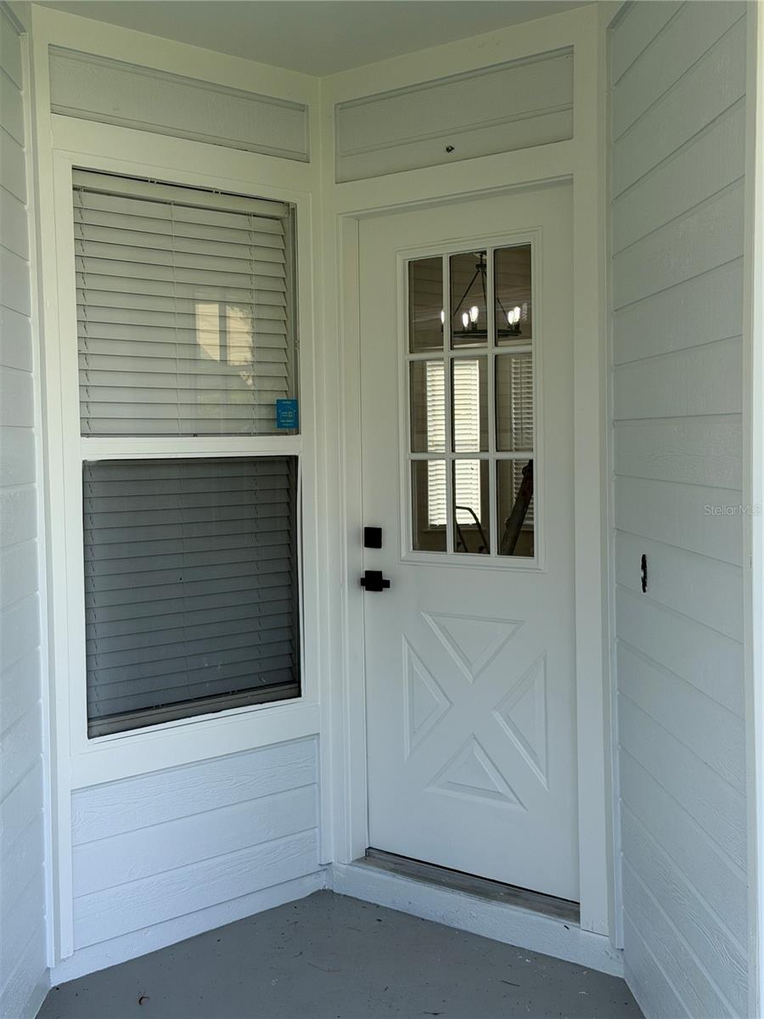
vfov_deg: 39.7
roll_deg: +1.4
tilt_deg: -3.6
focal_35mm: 48
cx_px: 382
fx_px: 1413
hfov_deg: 30.3
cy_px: 510
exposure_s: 1/693
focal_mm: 6.76
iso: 64
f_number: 1.78
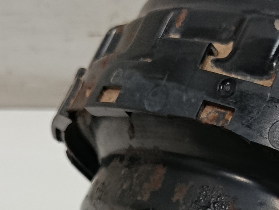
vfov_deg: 11.3
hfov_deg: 15.4
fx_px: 1007
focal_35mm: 125
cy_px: 321
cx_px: 295
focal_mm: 5.24
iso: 1126
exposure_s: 1/100
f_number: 1.7
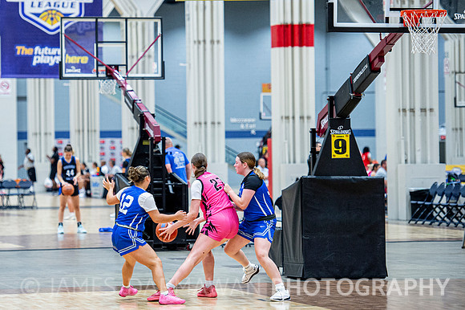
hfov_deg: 11.2
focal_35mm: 183
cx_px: 149
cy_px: 123
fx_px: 2366
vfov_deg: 7.5
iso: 2000
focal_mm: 135
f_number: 2.8
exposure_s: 1/320
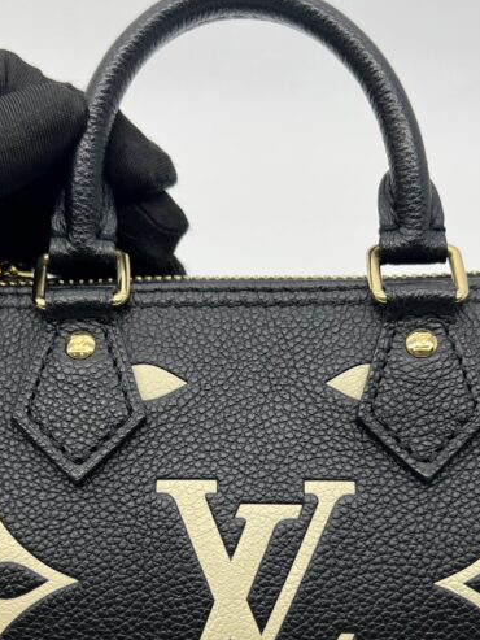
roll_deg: +0.0
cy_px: 475
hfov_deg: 27.0
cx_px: 240
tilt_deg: -38.6
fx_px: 998
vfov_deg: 34.8
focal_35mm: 54
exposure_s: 1/138
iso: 32
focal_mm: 5.7
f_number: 1.5
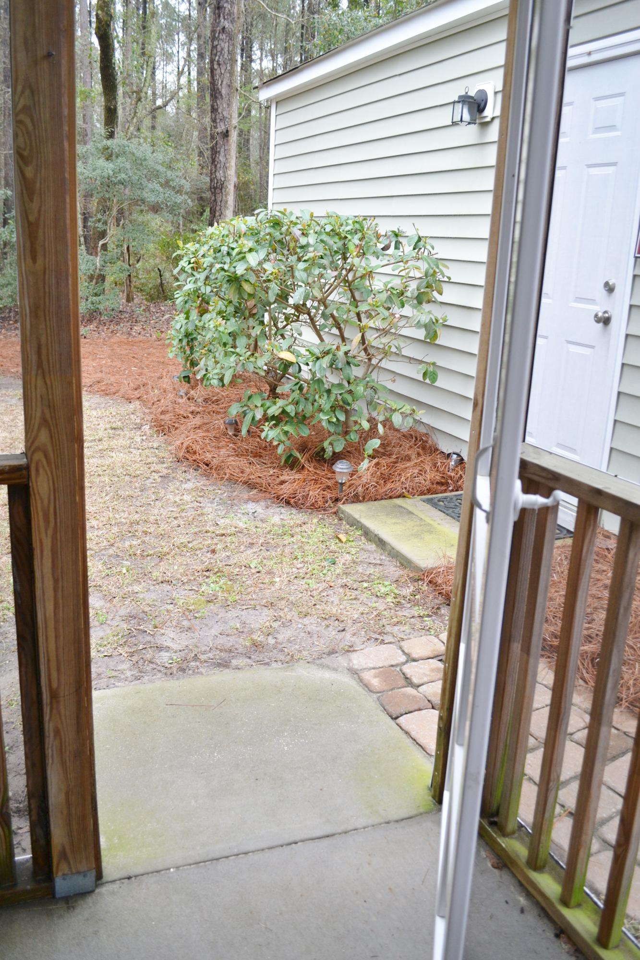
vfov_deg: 61.9
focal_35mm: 30
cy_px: 480
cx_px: 320
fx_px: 800
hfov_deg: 43.6
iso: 320
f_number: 5.6
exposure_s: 1/125
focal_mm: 20
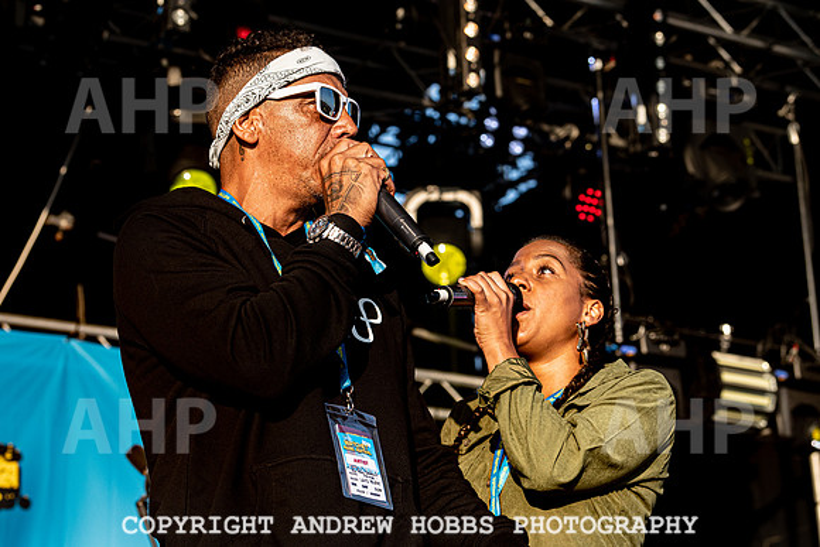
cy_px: 243
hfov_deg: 21.7
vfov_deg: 14.6
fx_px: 2137
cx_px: 370
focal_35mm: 94
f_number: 5
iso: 280
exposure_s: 1/1000
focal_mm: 70
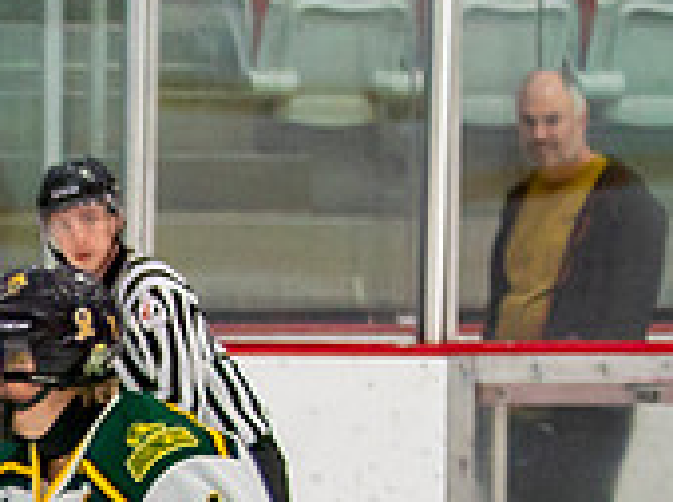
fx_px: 14697
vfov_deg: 2.0
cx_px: -567
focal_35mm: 757
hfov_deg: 2.6
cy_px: 872
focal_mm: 102
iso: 640
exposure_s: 1/640
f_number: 2.8
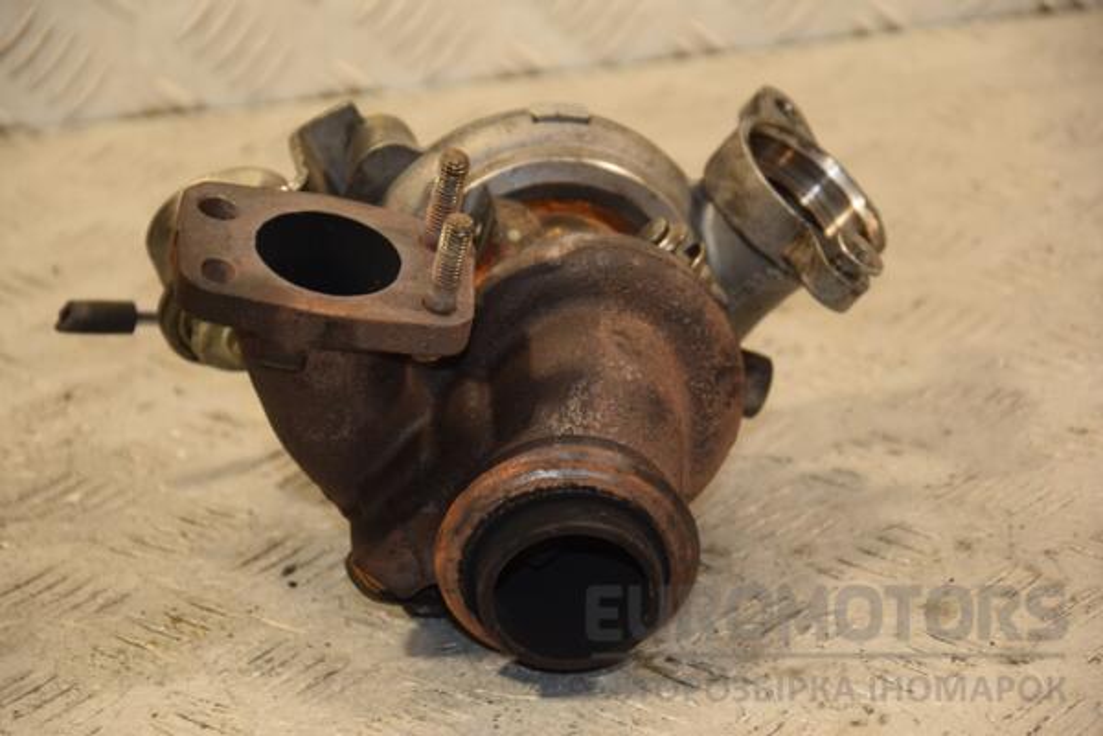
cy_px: 368
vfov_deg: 8.7
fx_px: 4825
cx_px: 552
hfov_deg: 13.0
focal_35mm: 158
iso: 800
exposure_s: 1/125
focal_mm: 105
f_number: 5.6
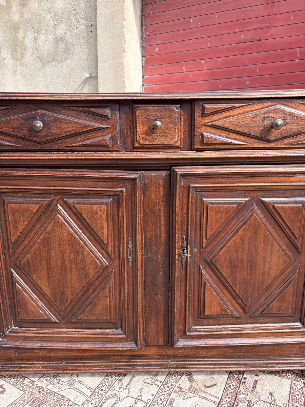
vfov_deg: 67.3
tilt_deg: -10.3
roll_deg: -1.0
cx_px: 152
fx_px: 305
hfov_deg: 53.1
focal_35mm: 26
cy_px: 204
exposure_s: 1/612
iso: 50
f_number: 1.6
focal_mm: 5.96
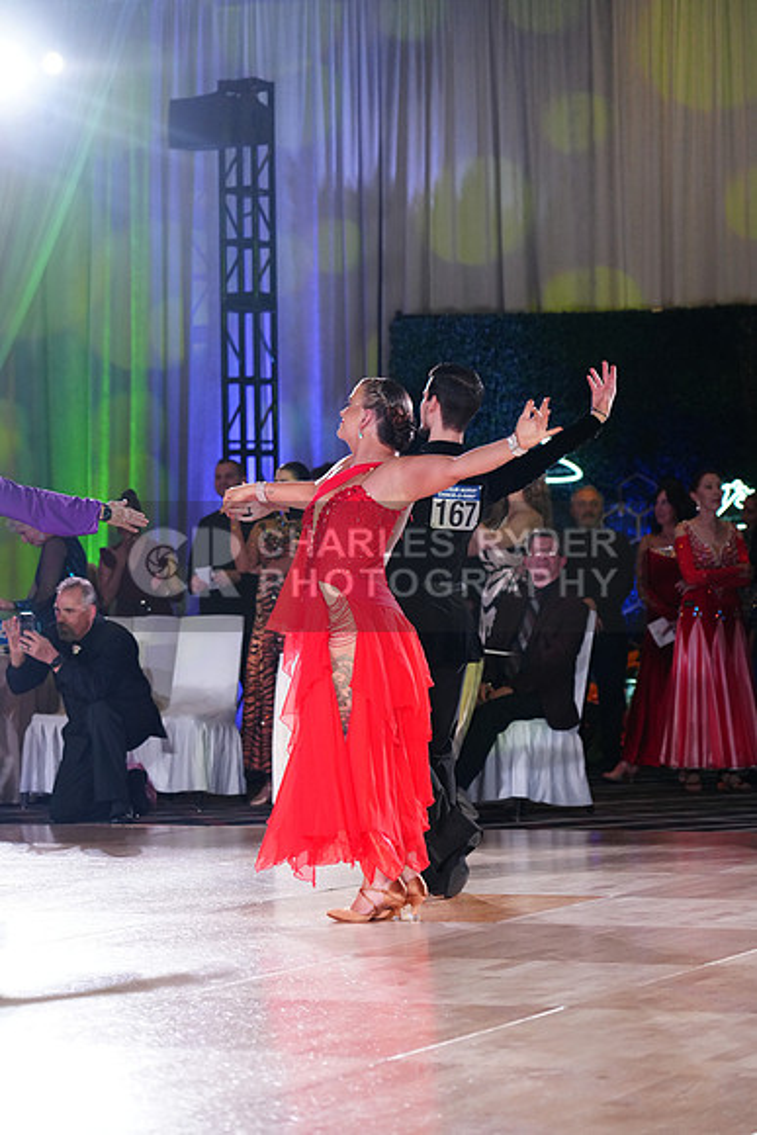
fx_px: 3310
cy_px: 568
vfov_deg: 19.5
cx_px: 378
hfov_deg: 13.0
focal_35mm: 105
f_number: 4
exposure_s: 1/320
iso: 2500
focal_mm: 105
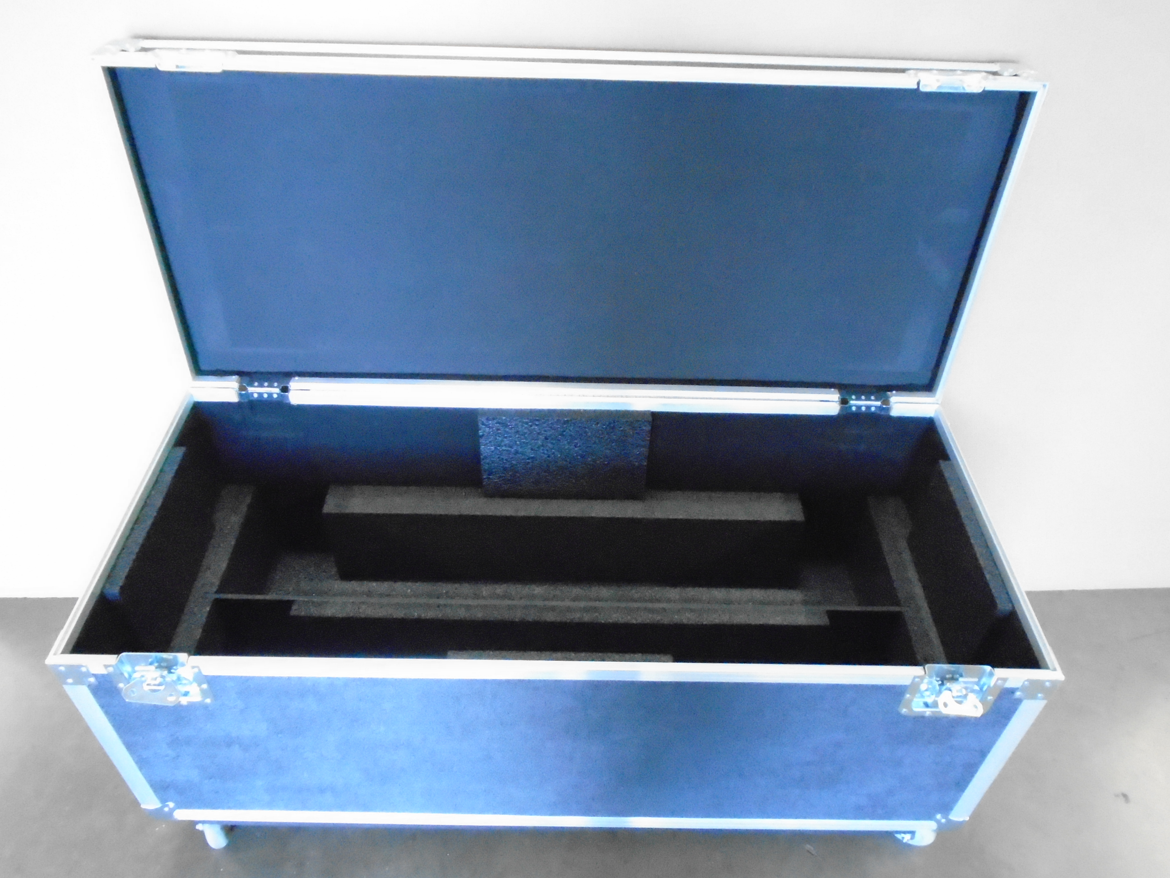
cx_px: 585
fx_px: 879
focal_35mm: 26
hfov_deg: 67.3
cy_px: 439
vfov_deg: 53.1
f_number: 3.2
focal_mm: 4.6
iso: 1600
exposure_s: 1/50
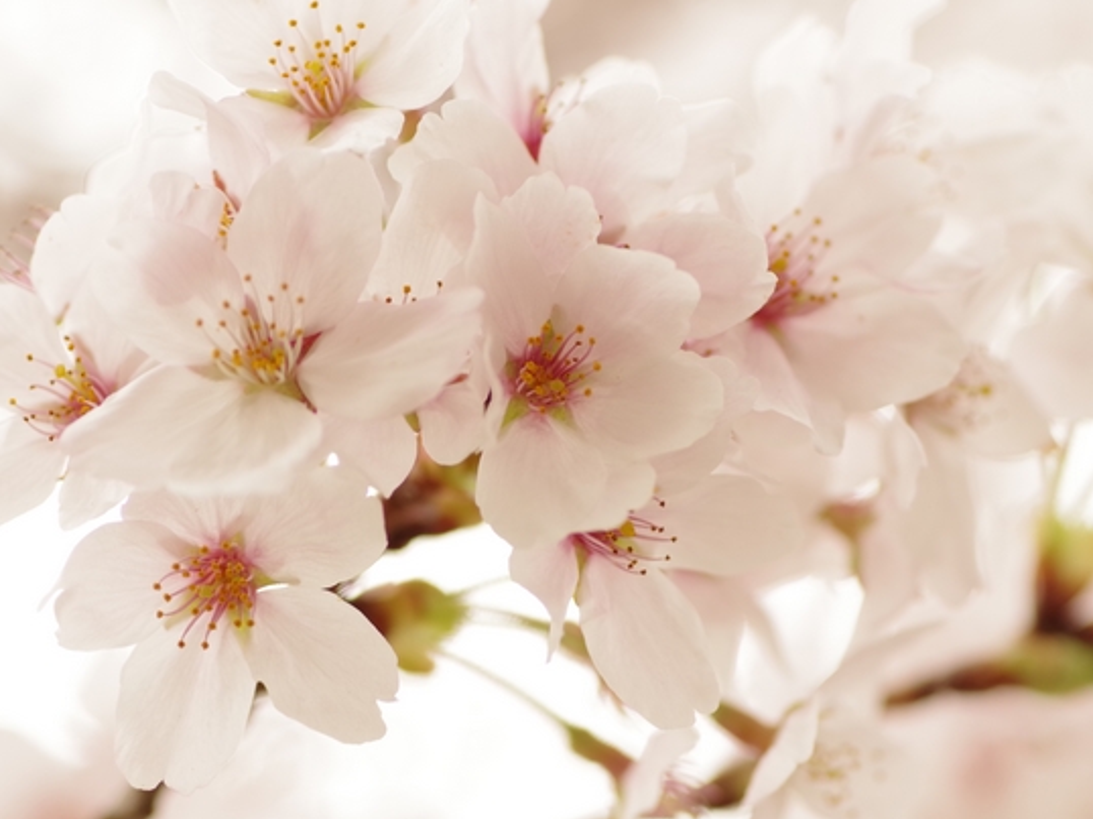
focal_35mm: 181
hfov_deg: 10.9
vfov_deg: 8.2
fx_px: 5713
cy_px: 449
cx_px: 600
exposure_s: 1/160
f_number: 3.5
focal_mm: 100
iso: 400
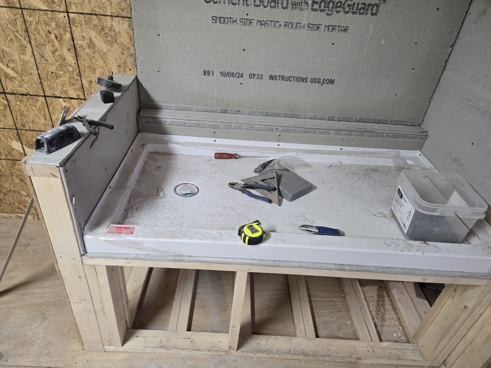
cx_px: 246
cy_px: 184
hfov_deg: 73.9
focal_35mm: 23
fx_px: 326
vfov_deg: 58.9
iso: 400
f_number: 1.8
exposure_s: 1/120
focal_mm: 5.4
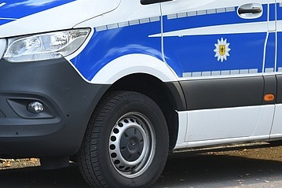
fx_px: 1668
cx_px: 207
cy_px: -1
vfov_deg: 6.4
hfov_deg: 9.7
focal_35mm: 213
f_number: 5
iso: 400
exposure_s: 1/100
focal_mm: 85
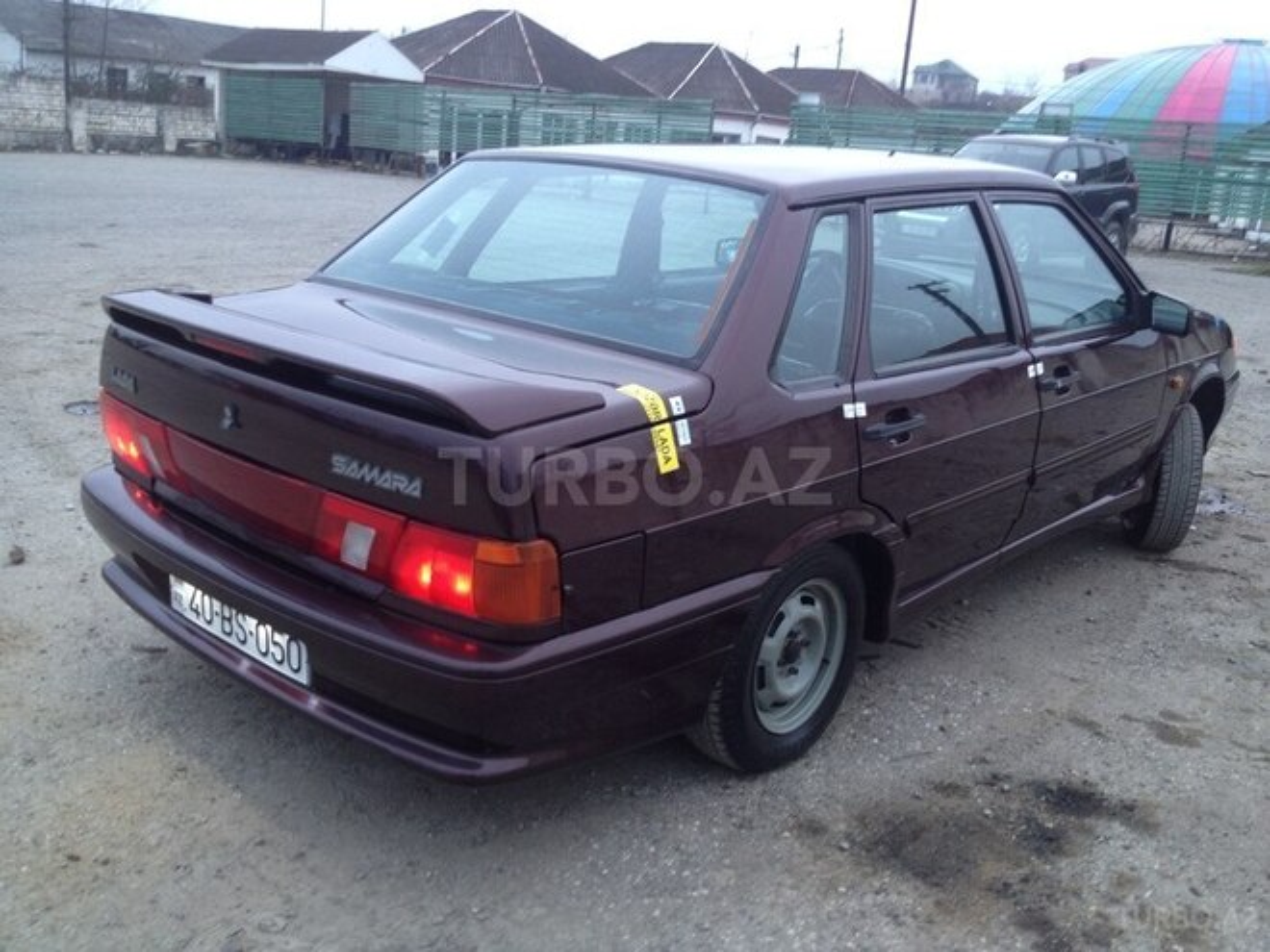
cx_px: 635
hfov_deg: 52.6
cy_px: 476
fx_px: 1284
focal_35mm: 35
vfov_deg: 40.7
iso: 64
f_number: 2.4
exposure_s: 1/20
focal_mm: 4.28
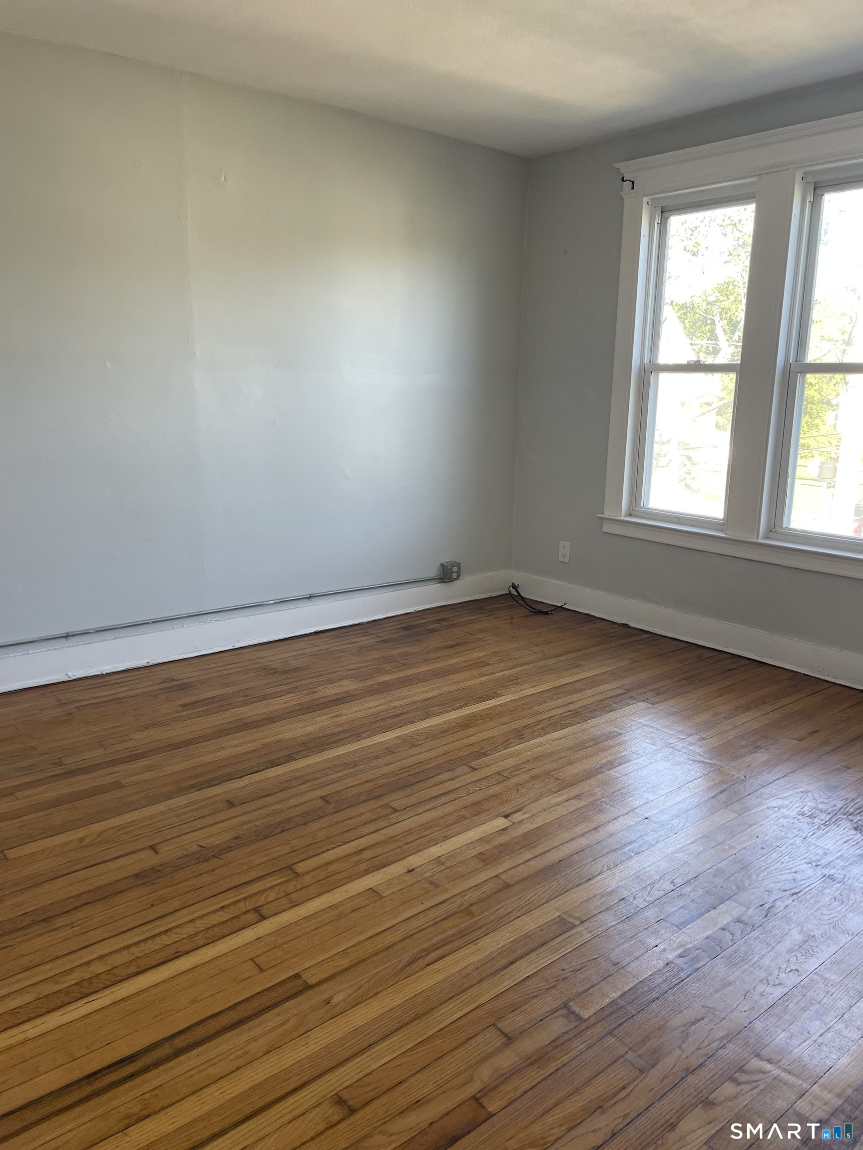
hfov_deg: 53.1
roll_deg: -0.1
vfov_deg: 67.3
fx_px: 864
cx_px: 432
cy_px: 575
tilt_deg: -13.6
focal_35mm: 26
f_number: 1.6
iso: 80
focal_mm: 4.2
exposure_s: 1/121
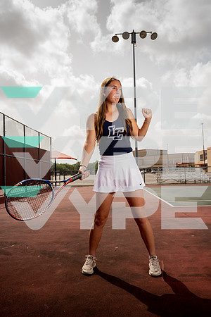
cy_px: 158
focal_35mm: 35
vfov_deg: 54.4
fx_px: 308
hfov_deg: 37.9
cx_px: 106
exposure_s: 1/250
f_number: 6.3
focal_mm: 35
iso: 50
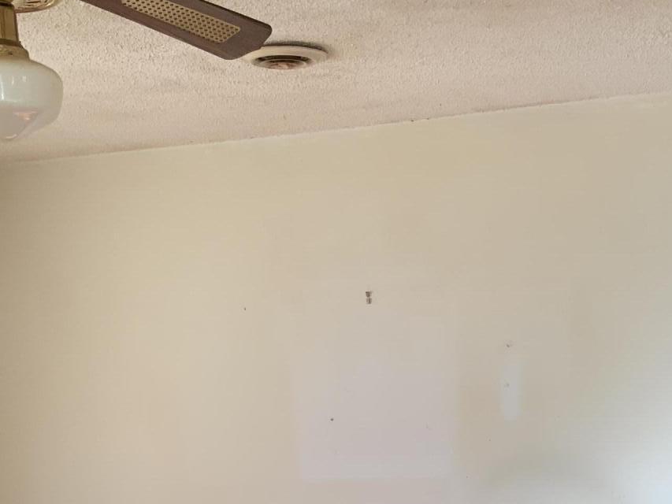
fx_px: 1320
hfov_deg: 28.4
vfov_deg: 20.7
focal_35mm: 68
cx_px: 435
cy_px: 540
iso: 64
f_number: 1.8
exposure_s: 1/120
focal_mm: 3
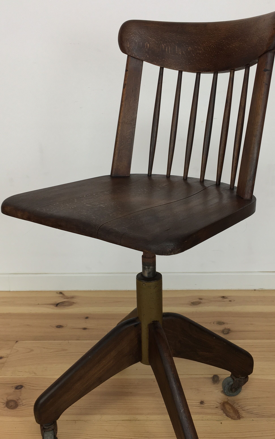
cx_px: 157
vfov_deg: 49.2
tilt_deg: -20.7
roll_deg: +0.1
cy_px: 240
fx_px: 480
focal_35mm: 40
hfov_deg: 31.9
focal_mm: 4.15
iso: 32
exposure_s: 1/33
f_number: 2.2
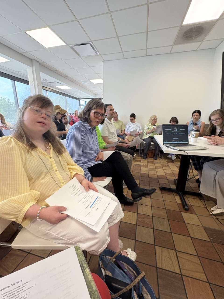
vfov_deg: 102.1
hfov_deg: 85.7
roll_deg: -0.4
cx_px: 112
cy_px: 150
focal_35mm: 14
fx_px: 121
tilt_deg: -13.3
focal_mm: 2.22
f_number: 2.2
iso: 200
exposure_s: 1/120
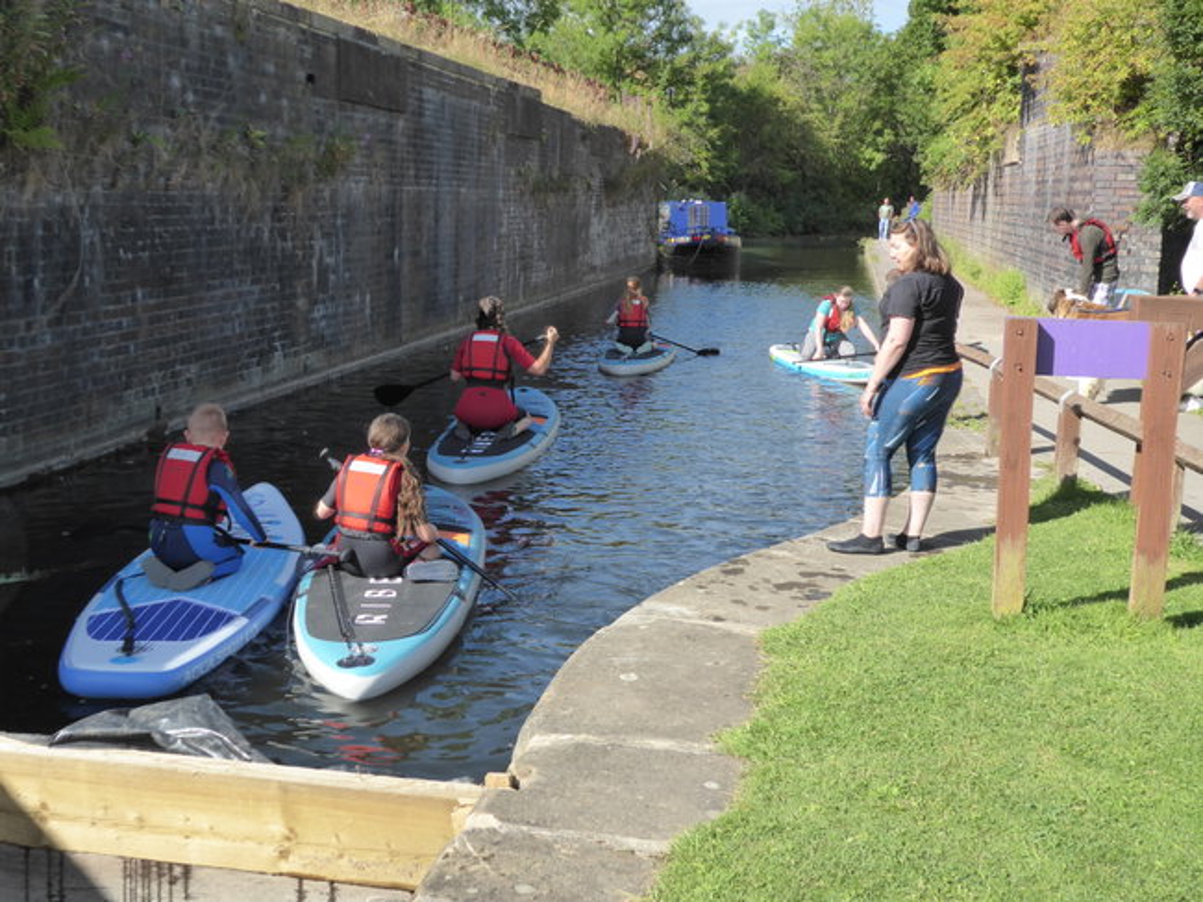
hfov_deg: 44.8
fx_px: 1459
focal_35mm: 42
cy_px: 451
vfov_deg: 34.3
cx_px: 602
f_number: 3.8
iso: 160
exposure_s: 1/400
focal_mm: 7.2
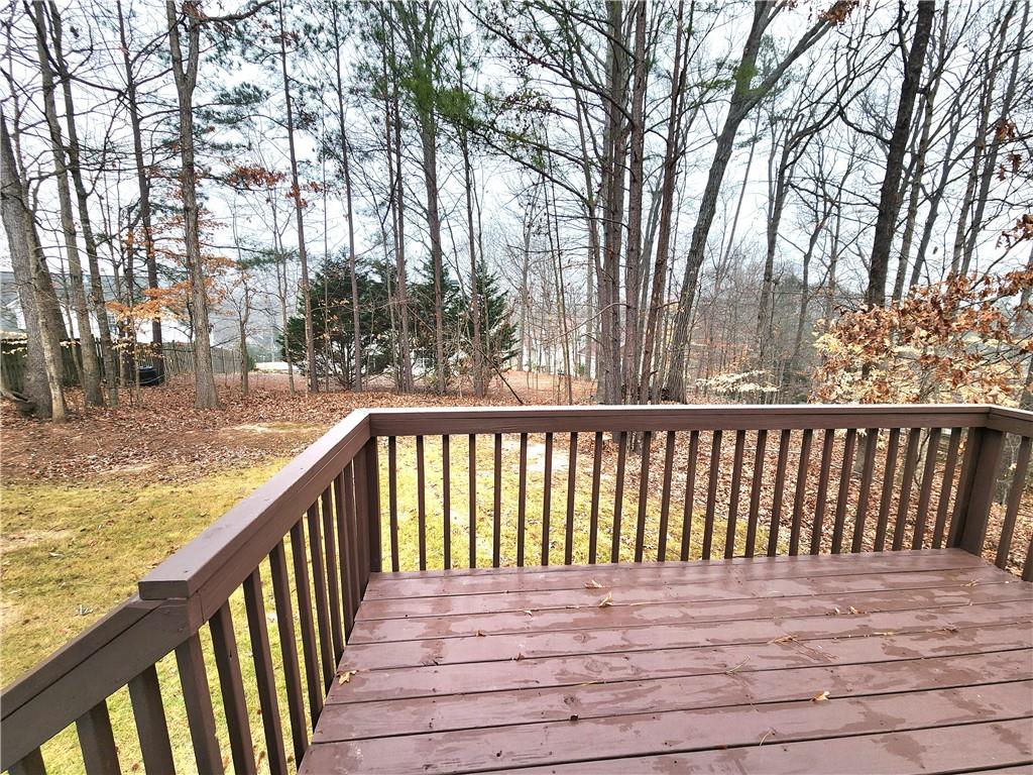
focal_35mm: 13
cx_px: 516
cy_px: 388
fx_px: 388
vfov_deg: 89.9
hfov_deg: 106.2
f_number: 2.2
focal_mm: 2.2
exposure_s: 1/233
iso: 50
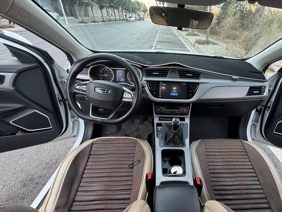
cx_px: 173
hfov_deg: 86.3
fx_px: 147
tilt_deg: -32.6
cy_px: 111
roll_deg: -2.3
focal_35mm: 18
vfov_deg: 71.6
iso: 250
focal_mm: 2.22
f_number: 2.2
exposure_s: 1/121
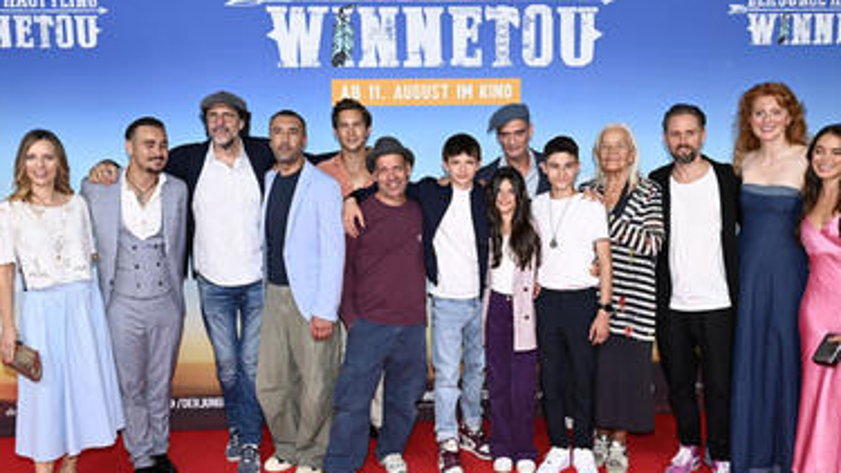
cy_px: 269
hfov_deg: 57.1
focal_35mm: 35
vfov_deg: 34.0
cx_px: 425
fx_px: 772
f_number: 6.3
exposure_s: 1/160
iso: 640
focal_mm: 27.5
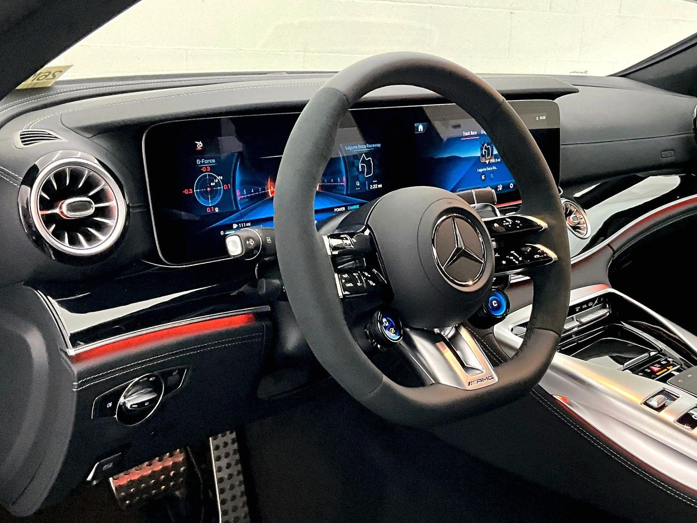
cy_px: 259
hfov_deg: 60.0
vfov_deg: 46.8
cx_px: 355
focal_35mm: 30
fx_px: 604
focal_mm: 3
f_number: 1.8
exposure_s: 1/60
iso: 250
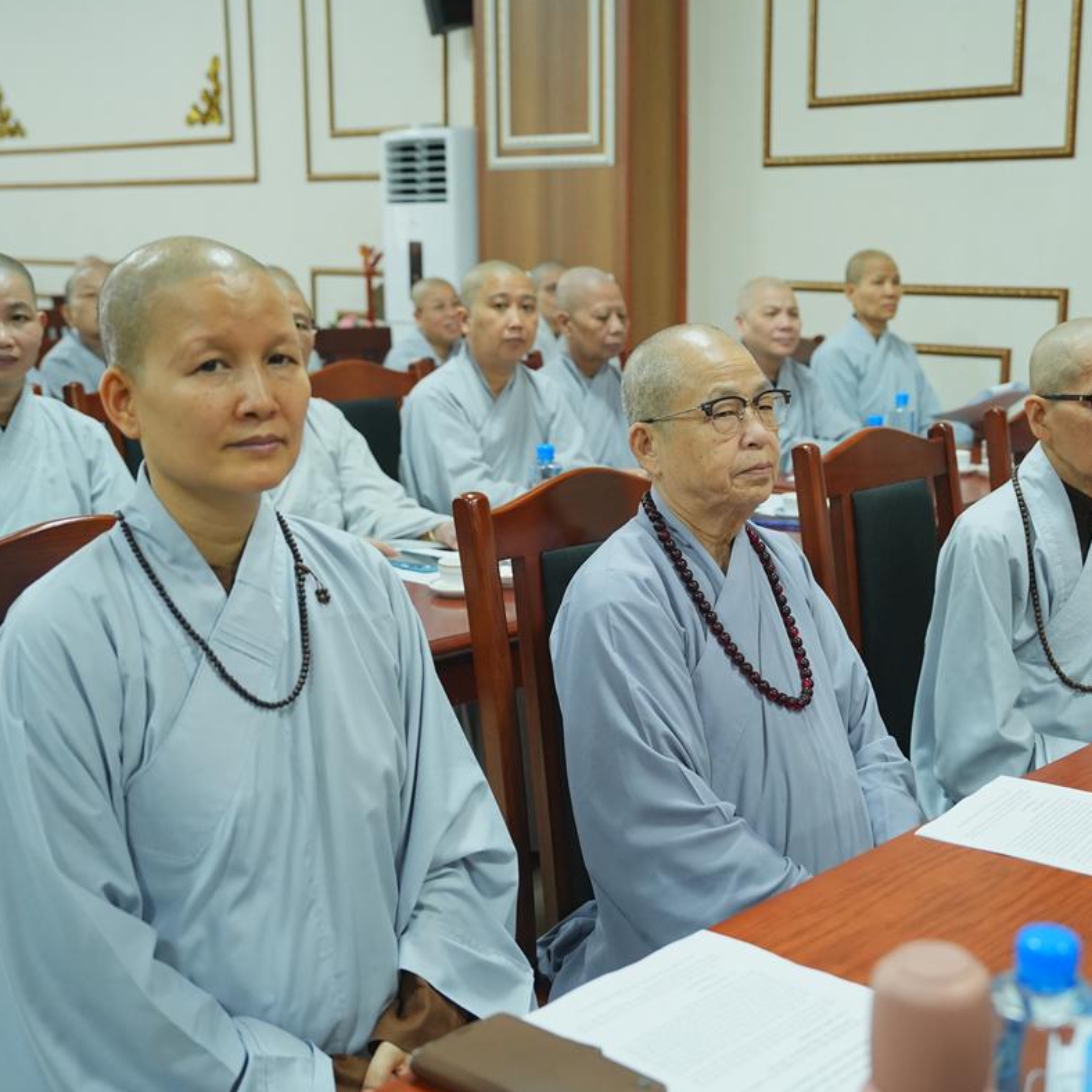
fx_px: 1570
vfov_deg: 38.3
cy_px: 543
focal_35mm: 44
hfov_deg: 38.0
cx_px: 714
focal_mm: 34
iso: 3200
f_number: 3.2
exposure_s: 1/125
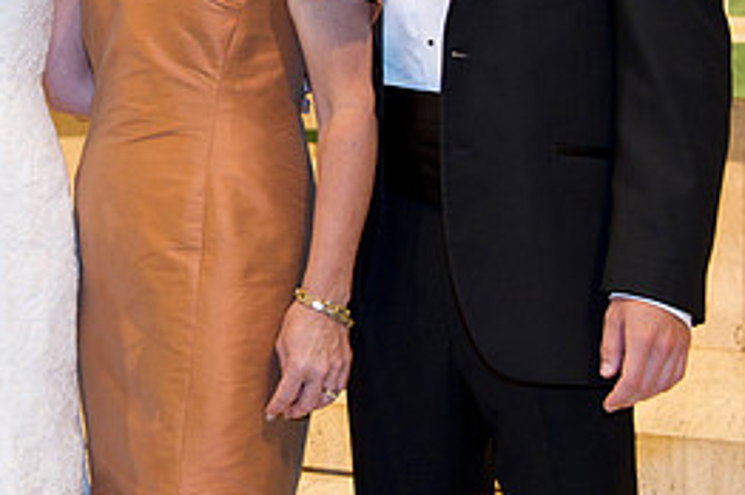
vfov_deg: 14.4
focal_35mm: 93
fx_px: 1922
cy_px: -14
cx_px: 71
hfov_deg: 21.4
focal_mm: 42
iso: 1600
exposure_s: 1/60
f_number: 5
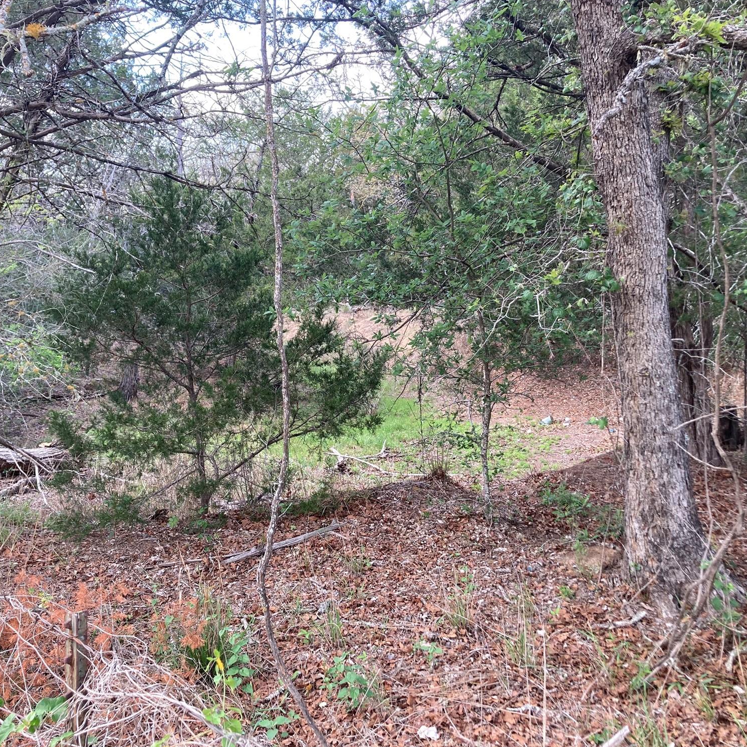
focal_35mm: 34
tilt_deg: -5.0
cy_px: 369
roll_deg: +1.8
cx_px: 365
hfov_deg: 48.4
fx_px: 830
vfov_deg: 48.4
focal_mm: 3.99
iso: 25
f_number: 1.8
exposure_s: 1/121
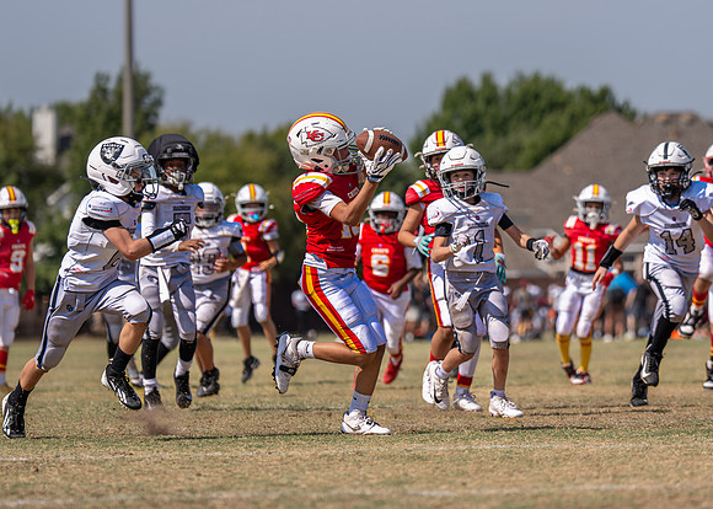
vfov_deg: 6.1
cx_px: 386
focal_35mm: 237
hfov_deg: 8.5
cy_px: 193
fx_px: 4801
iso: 100
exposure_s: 1/3200
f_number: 2.8
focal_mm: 131
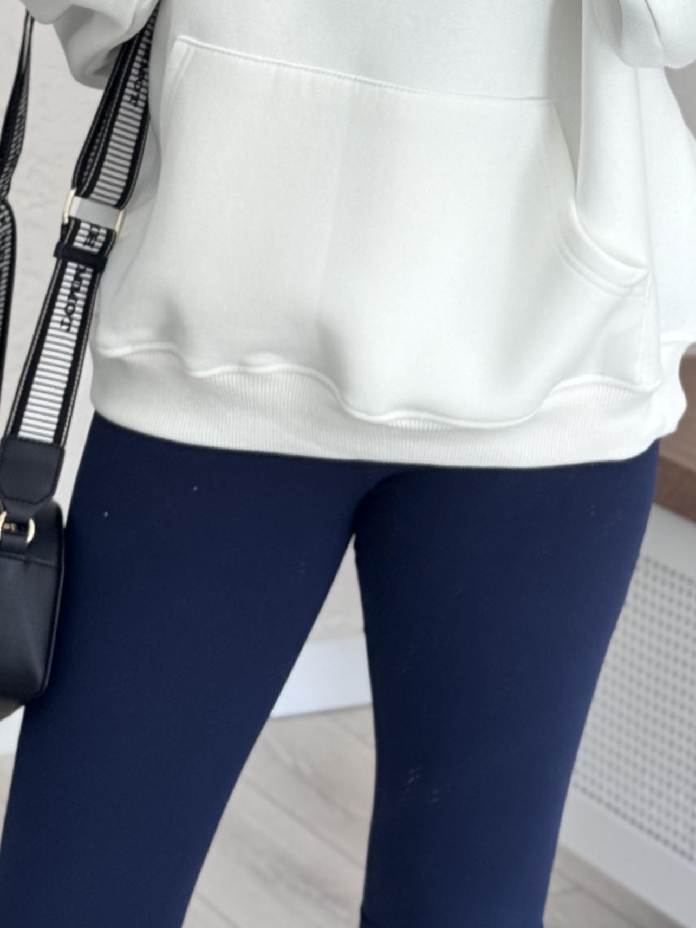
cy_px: 23
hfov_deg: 13.1
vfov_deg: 17.1
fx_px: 3029
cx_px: 511
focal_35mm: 113
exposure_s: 1/181
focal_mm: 6.76
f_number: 1.78
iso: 64
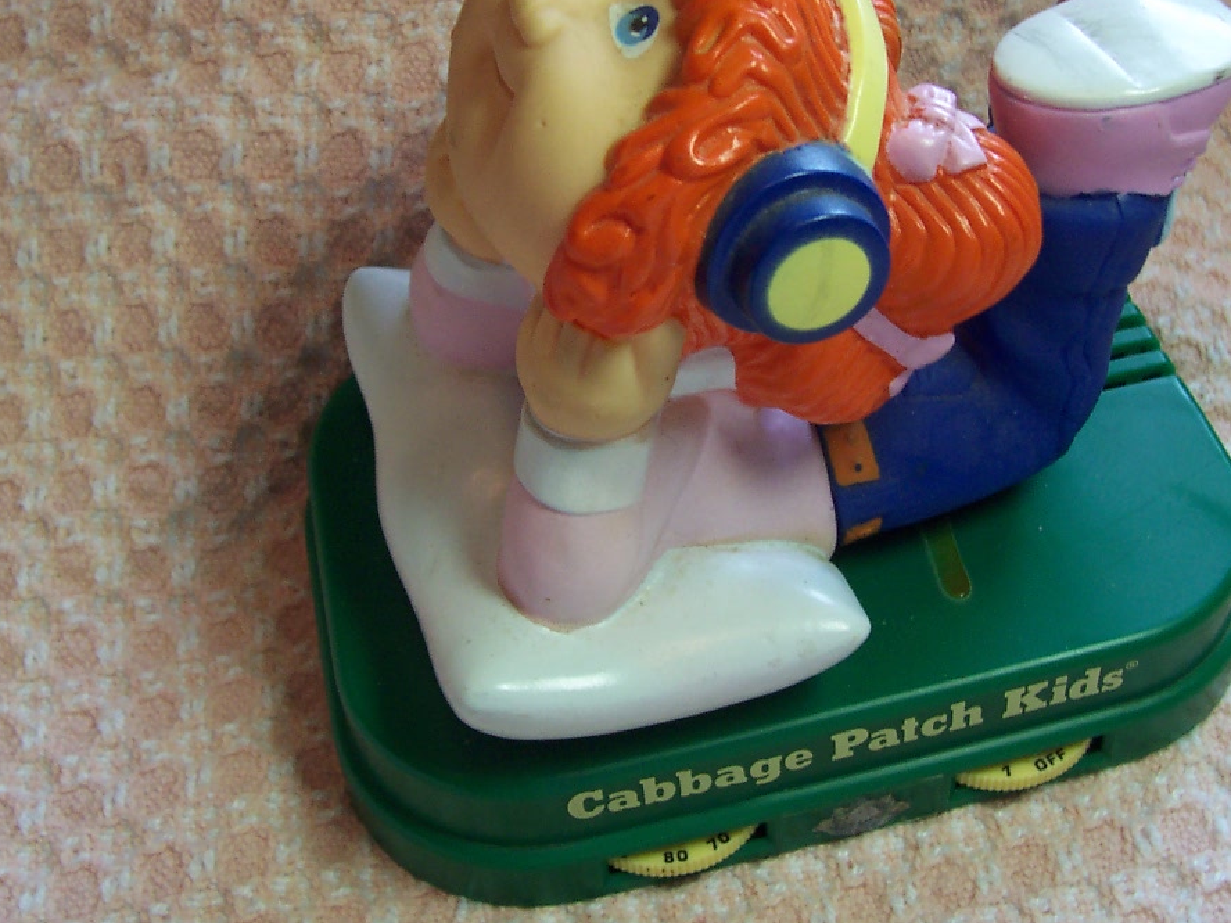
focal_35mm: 50
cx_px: 650
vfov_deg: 28.9
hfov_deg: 38.2
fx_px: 1778
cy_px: 322
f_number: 2.8
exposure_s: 1/60
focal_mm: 5.6
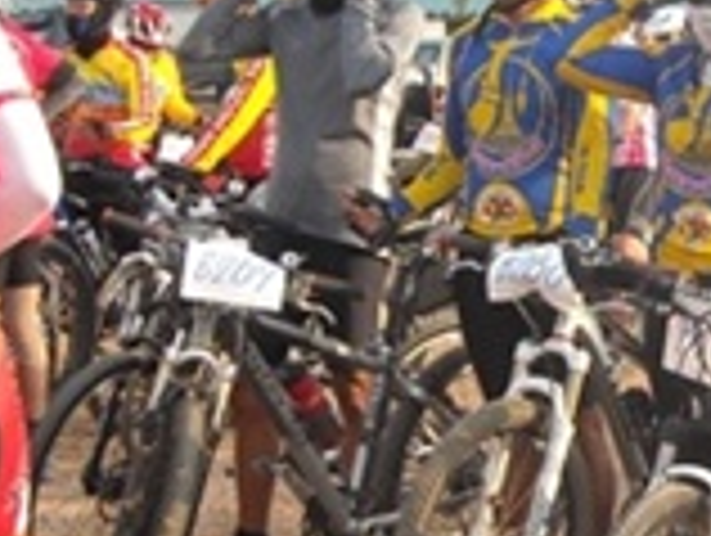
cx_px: 788
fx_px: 2366
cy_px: 297
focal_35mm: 115
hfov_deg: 16.6
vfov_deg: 12.9
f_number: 2.8
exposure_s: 1/309
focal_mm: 5.7
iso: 64
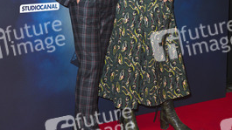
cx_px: 116
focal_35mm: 95
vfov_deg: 12.6
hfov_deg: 22.5
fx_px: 584
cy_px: -3
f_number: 5
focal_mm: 60
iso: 500
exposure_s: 1/200
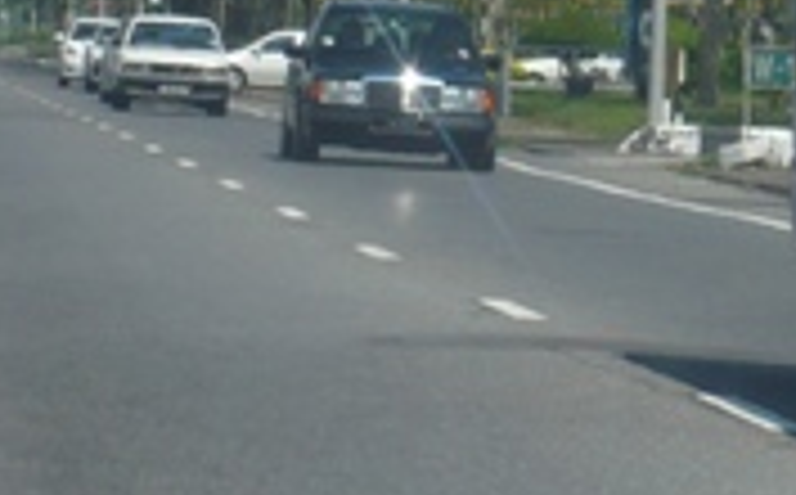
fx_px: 8729
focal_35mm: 403
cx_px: 1178
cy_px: -261
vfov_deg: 3.2
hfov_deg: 5.2
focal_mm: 17.4
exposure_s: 1/640
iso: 100
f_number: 5
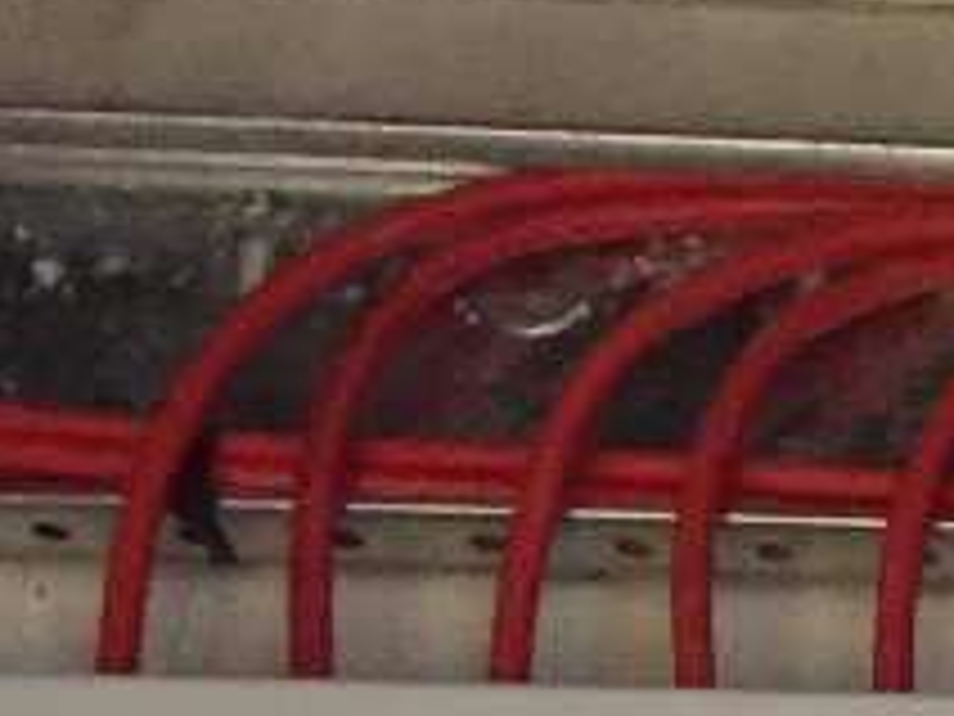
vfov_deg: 8.5
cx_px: 2470
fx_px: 4520
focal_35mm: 164
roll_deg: +2.7
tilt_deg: +17.9
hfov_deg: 10.1
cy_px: 1563
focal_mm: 4.15
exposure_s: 1/17
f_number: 2.2
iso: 500
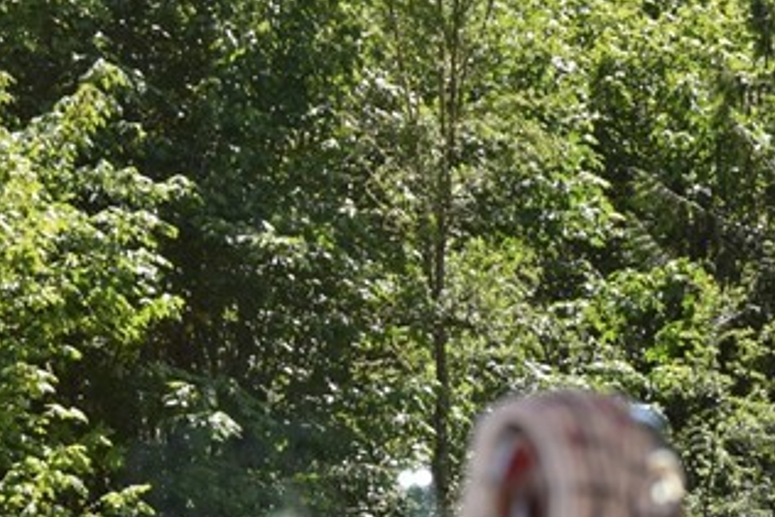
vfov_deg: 4.9
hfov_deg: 7.3
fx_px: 6089
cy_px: 22
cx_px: 753
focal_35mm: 283
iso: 100
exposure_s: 1/160
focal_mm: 55
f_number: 6.3
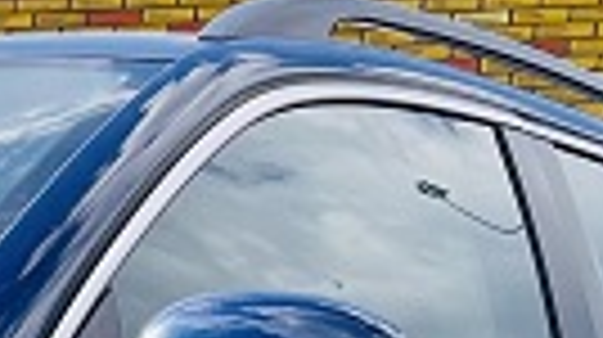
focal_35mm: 217
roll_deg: -3.4
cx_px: -724
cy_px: 1050
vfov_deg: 5.2
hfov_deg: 9.2
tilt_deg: -3.5
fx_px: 3466
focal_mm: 5.1
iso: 50
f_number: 1.6
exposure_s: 1/1212
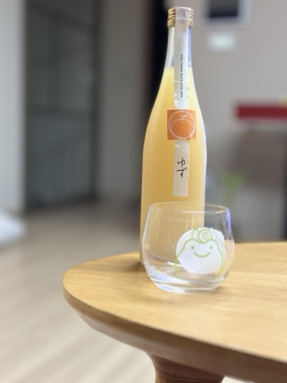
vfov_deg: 39.7
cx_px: 144
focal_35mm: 48
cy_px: 192
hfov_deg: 30.3
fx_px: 531
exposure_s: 1/60
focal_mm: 6.86
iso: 250
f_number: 1.78
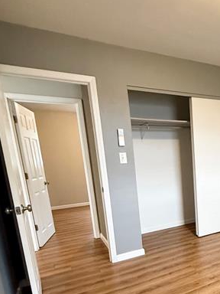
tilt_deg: -11.4
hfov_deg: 44.4
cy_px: 205
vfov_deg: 61.3
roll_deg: +1.8
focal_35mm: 28
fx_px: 237
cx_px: 205
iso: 640
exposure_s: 1/60
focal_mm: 2.22
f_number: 2.2
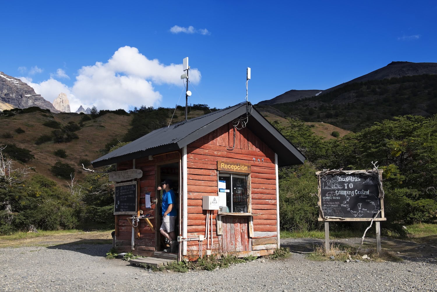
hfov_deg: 54.4
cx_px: 218
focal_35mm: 35
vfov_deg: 37.9
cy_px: 146
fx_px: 425
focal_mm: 35
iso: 100
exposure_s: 1/250
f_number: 8
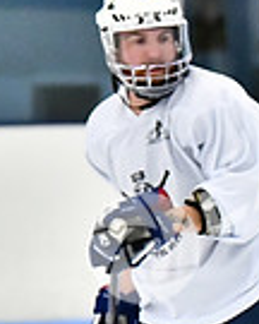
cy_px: 373
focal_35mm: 907
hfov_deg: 1.7
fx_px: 8691
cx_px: 643
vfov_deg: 2.1
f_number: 2.8
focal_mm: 150
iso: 8000
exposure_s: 1/1600
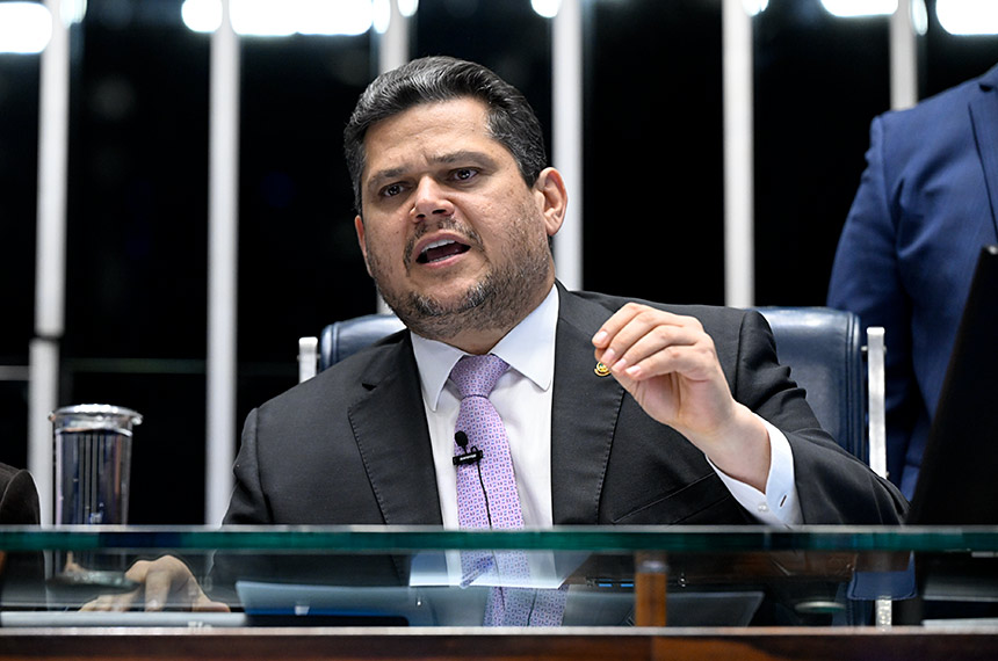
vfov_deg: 9.1
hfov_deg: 13.7
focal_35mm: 150
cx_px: 499
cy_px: 330
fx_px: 4151
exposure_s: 1/200
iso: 4000
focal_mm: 150
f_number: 4
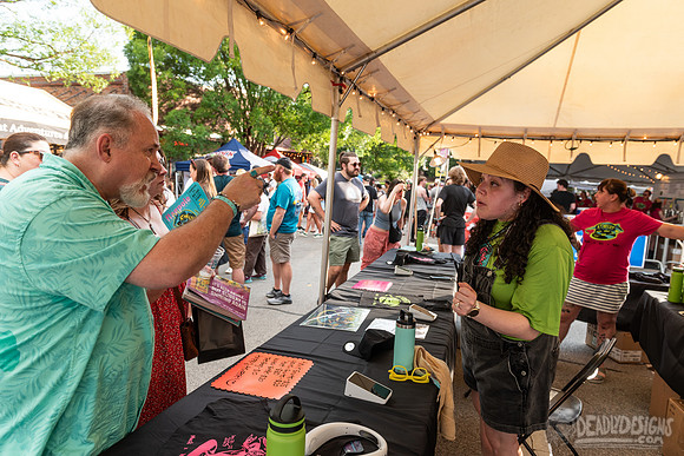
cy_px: 228
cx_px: 342
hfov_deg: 73.7
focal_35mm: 24
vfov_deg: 53.2
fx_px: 456
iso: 250
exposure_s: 1/250
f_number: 4.5
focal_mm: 24
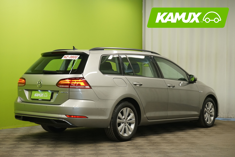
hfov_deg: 32.9
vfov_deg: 22.3
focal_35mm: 61
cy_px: 78
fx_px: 398
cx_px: 118
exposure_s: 1/25
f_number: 9
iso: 2000
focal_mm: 61
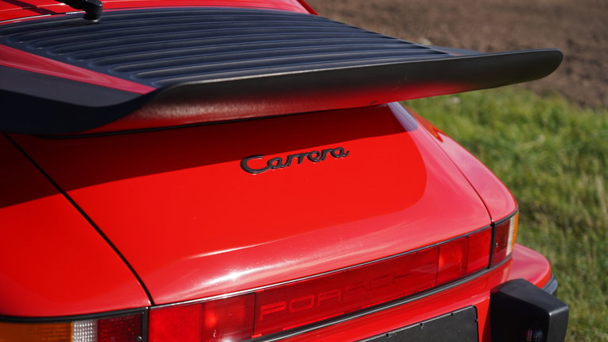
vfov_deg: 15.1
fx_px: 1290
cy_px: 190
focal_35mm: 80
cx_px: 304
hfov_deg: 26.5
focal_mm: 76
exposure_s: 1/800
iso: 100
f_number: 4.5
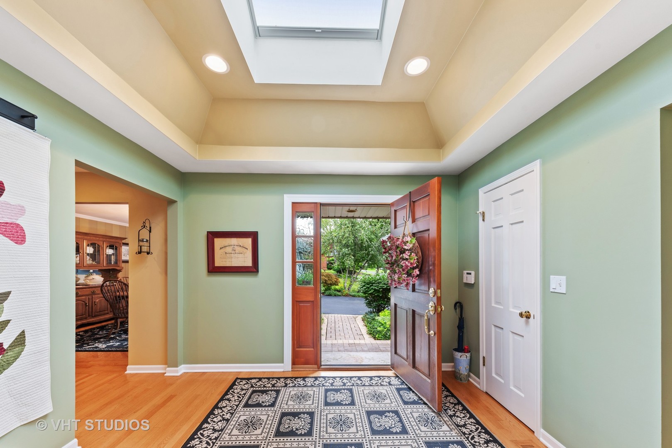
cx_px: 336
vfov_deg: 90.0
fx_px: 224
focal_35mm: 12
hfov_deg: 112.6
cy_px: 224
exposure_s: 1/2
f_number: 9
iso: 200
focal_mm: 12
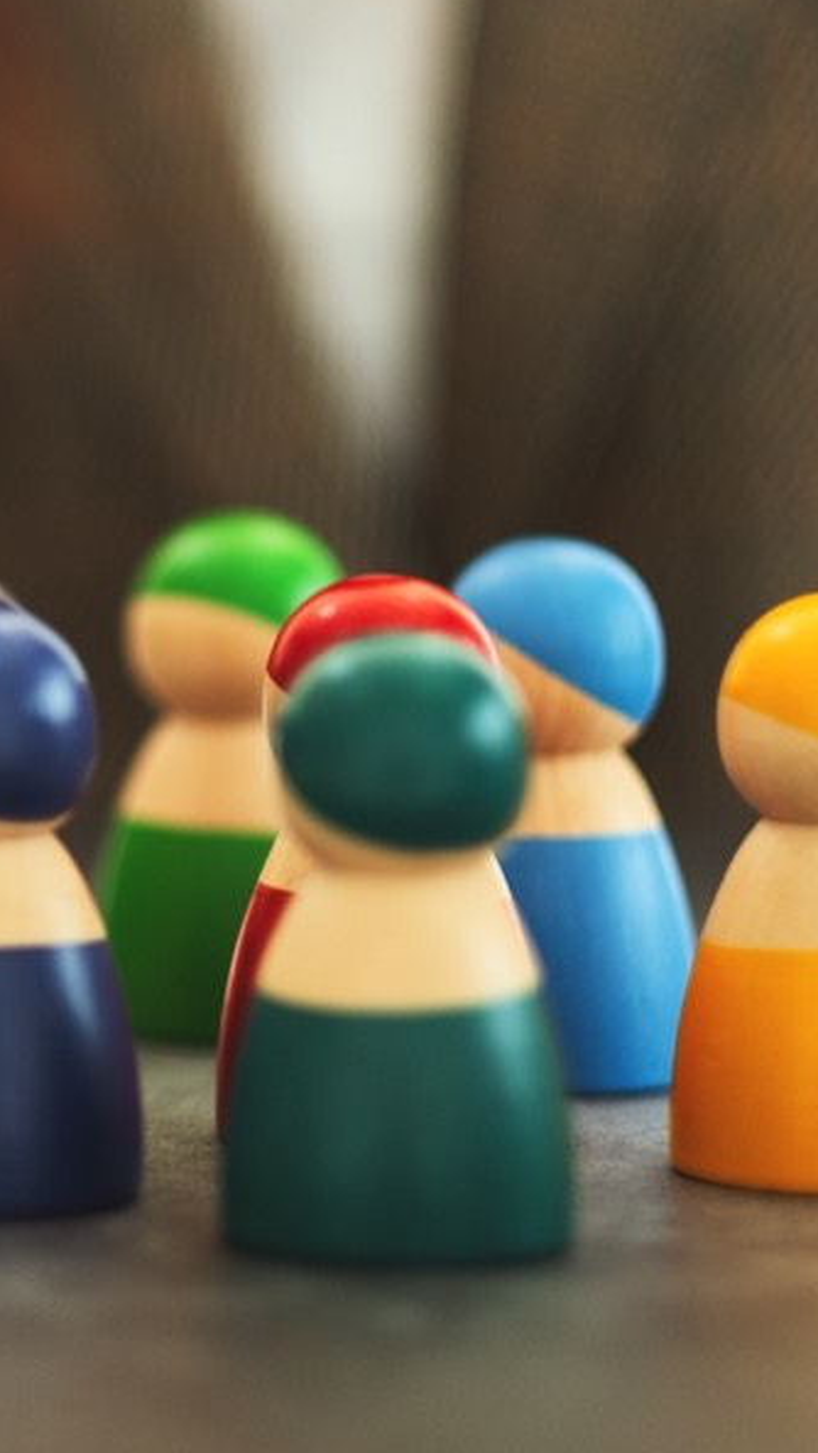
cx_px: -318
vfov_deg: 12.1
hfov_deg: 6.8
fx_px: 6857
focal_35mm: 178
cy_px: 477
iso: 200
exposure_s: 1/320
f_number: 1.2
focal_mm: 56
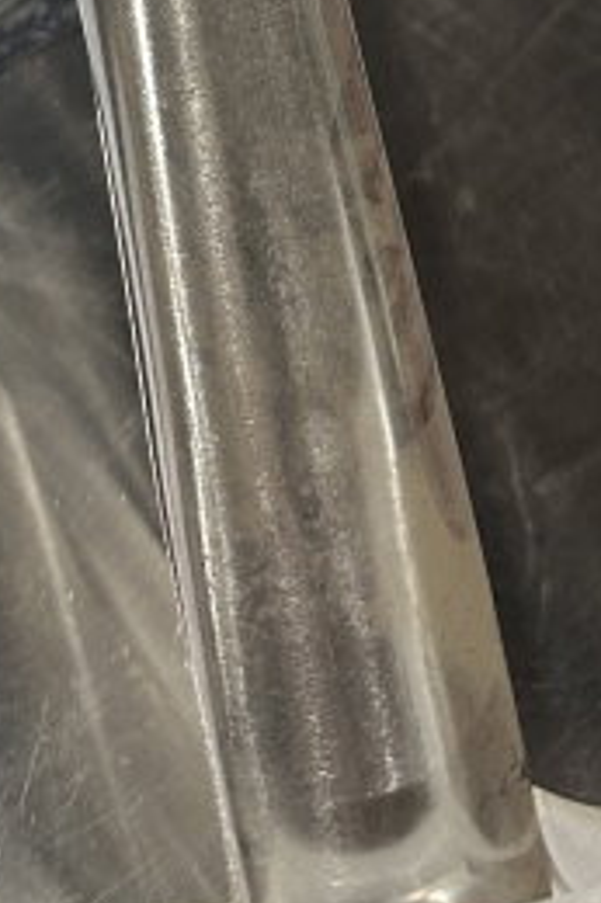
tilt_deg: -56.5
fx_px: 1956
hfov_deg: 17.4
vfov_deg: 21.5
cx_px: 174
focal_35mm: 78
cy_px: -478
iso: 160
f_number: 1.78
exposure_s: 1/121
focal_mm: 6.86
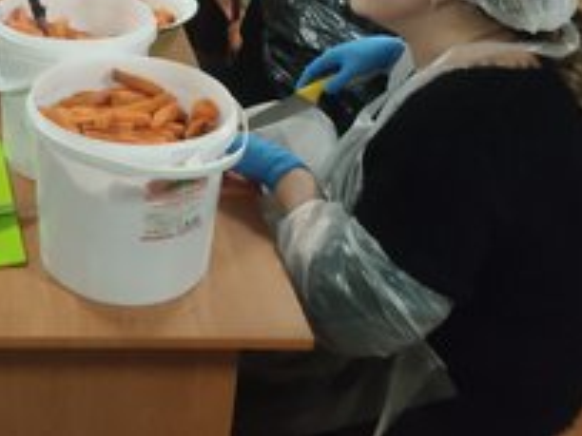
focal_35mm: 51
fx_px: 857
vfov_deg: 27.2
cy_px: 14
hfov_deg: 35.4
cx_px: 63
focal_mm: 4.74
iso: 3309
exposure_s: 1/17
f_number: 1.79
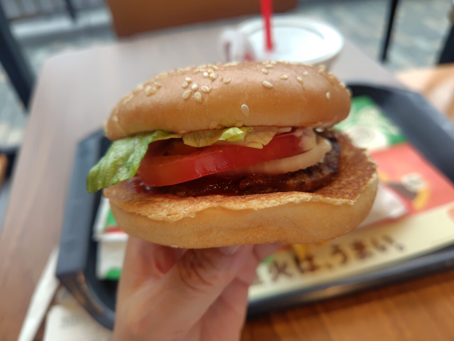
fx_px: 302
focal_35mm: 23
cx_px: 227
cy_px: 170
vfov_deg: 58.9
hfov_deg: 73.9
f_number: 1.9
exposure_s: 1/120
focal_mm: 5.6
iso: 50
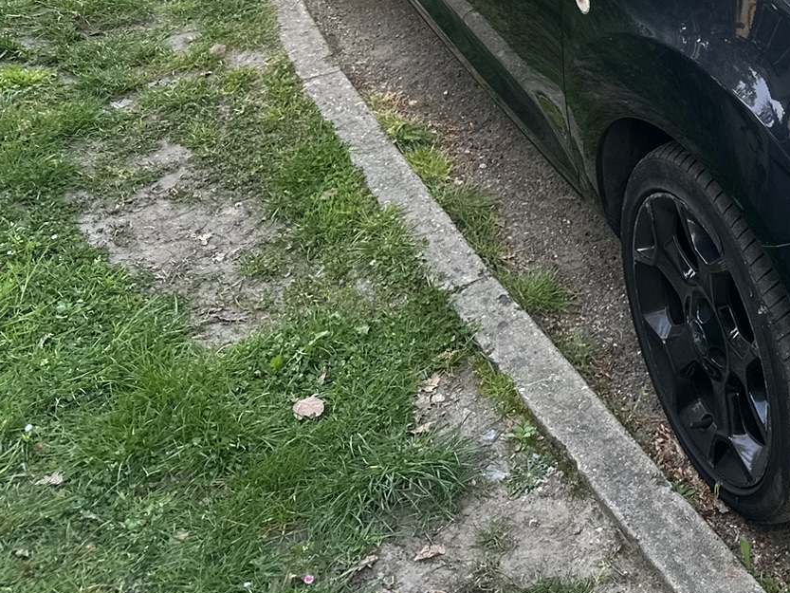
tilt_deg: -20.6
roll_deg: +0.6
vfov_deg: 22.9
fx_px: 1347
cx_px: 938
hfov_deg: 28.6
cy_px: -107
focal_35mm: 59
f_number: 1.78
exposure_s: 1/121
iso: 64
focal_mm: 6.86
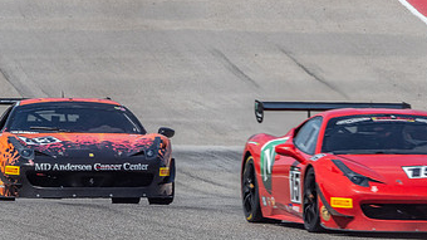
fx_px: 12632
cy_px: 144
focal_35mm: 1116
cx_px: 338
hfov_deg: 1.9
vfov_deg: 1.1
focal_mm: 300
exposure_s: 1/250
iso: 200
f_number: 18
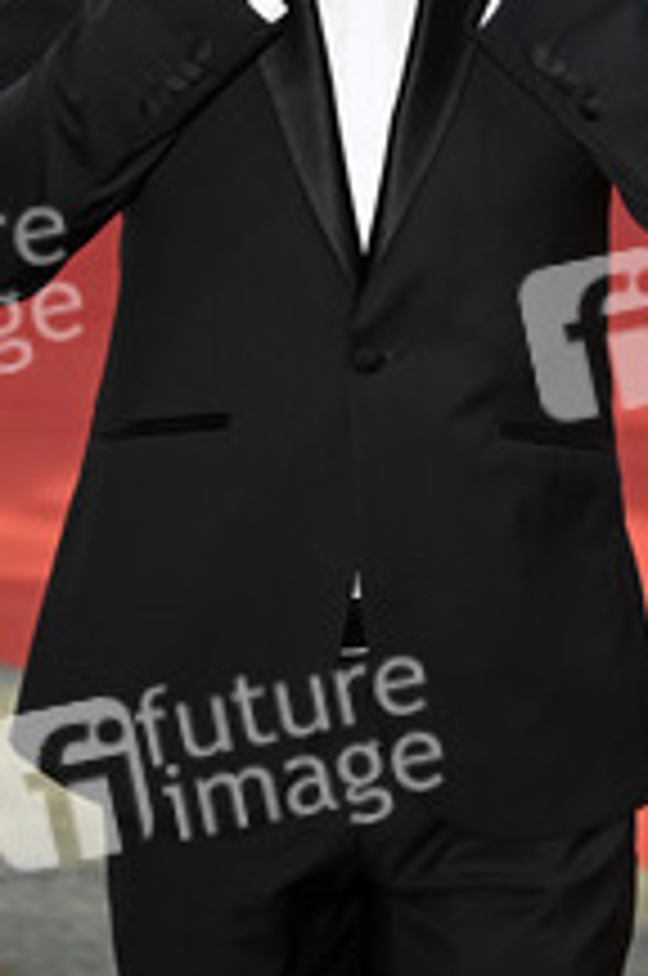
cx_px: 342
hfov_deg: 5.5
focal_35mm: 249
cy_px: 90
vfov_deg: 8.3
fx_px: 6744
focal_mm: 135
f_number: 5.6
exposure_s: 1/250
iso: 400
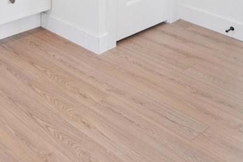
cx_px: -93
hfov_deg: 27.6
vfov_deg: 17.8
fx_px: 385
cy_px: -149
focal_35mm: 57
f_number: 8
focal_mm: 14
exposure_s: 1/30
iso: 320
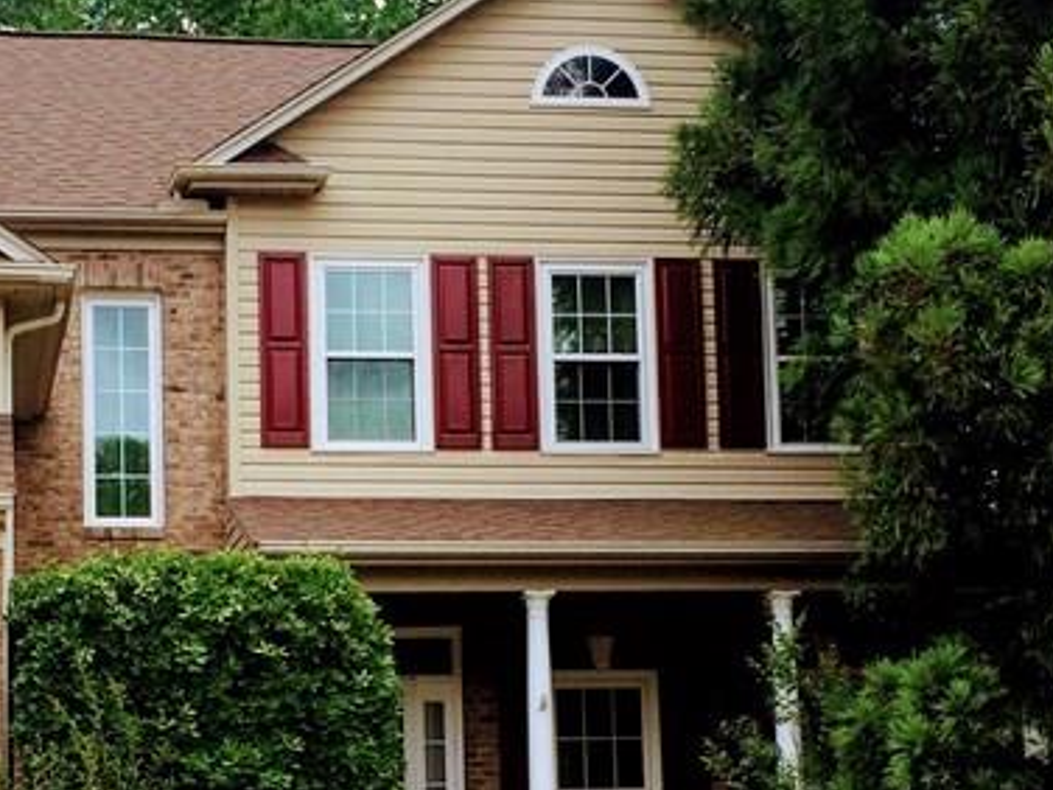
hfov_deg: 24.6
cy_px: 577
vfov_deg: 18.6
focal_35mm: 79
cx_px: 328
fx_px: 2403
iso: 32
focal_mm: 4.15
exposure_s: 1/1041
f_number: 2.2
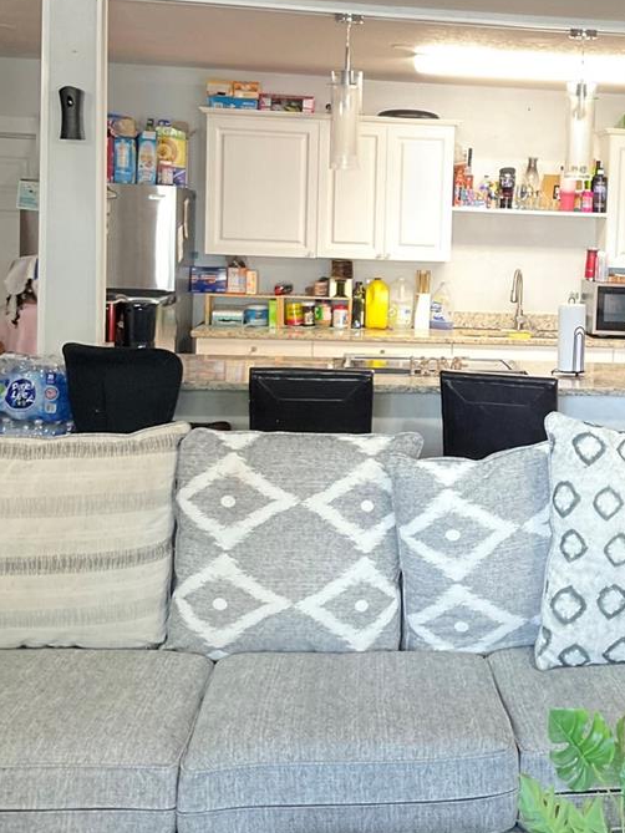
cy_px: 310
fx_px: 1251
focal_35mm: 52
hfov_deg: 27.2
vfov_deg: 36.6
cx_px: 537
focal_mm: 3
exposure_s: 1/30
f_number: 1.8
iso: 320
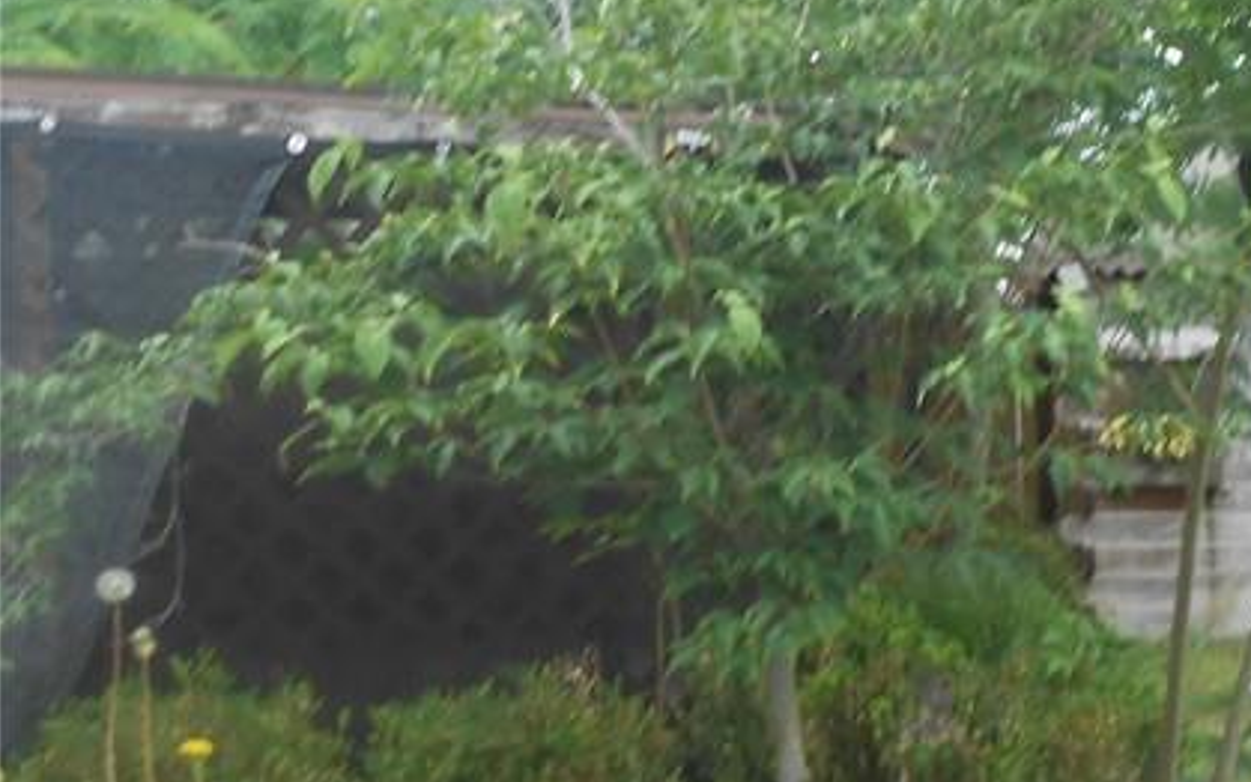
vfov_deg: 14.8
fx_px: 3001
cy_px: 600
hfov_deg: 21.7
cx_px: 1526
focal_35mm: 88
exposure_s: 1/80
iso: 80
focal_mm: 6
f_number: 3.9
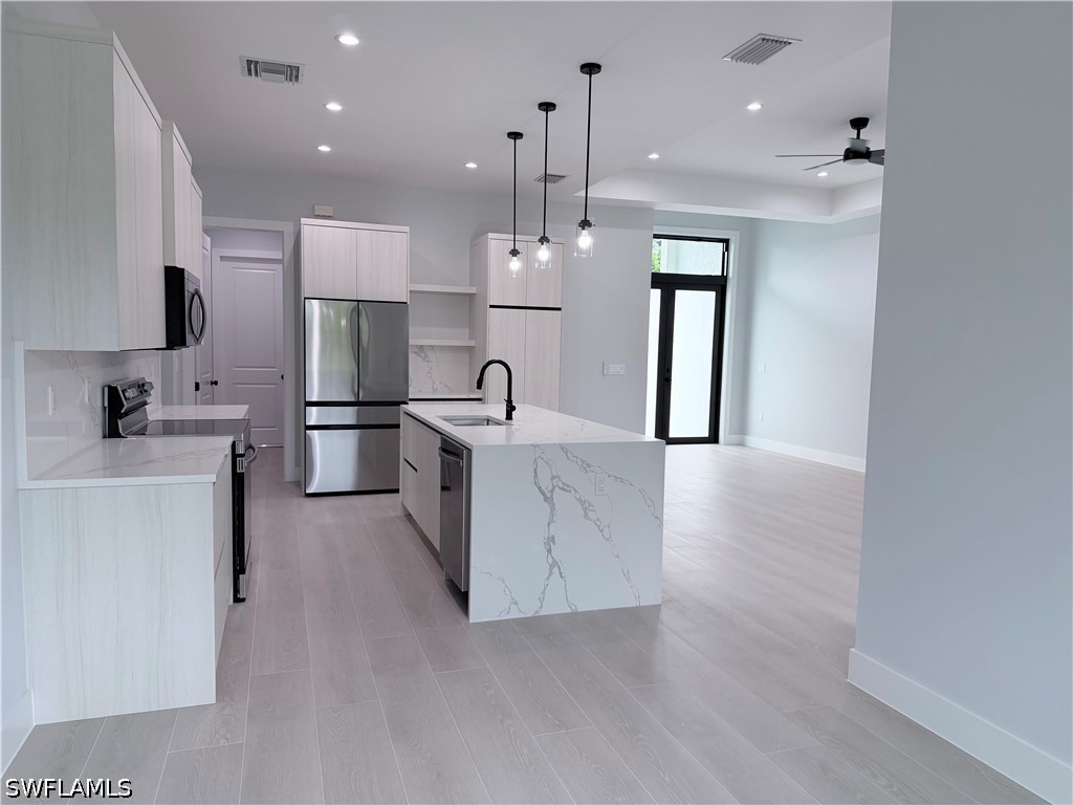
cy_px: 402
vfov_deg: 56.8
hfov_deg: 71.6
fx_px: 744
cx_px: 536
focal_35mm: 24
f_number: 1.78
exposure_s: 1/211
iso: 160
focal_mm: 6.76
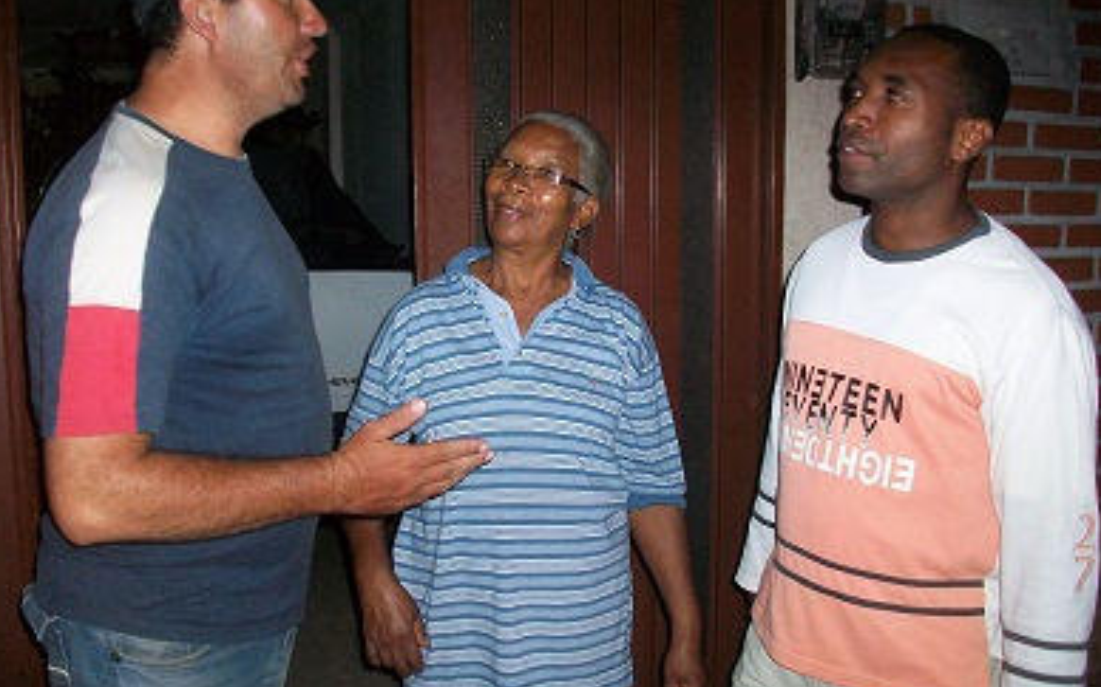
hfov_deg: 55.4
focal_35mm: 35
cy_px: 284
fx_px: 1050
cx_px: 550
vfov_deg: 36.1
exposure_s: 1/60
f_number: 2.8
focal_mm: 5.7
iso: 160
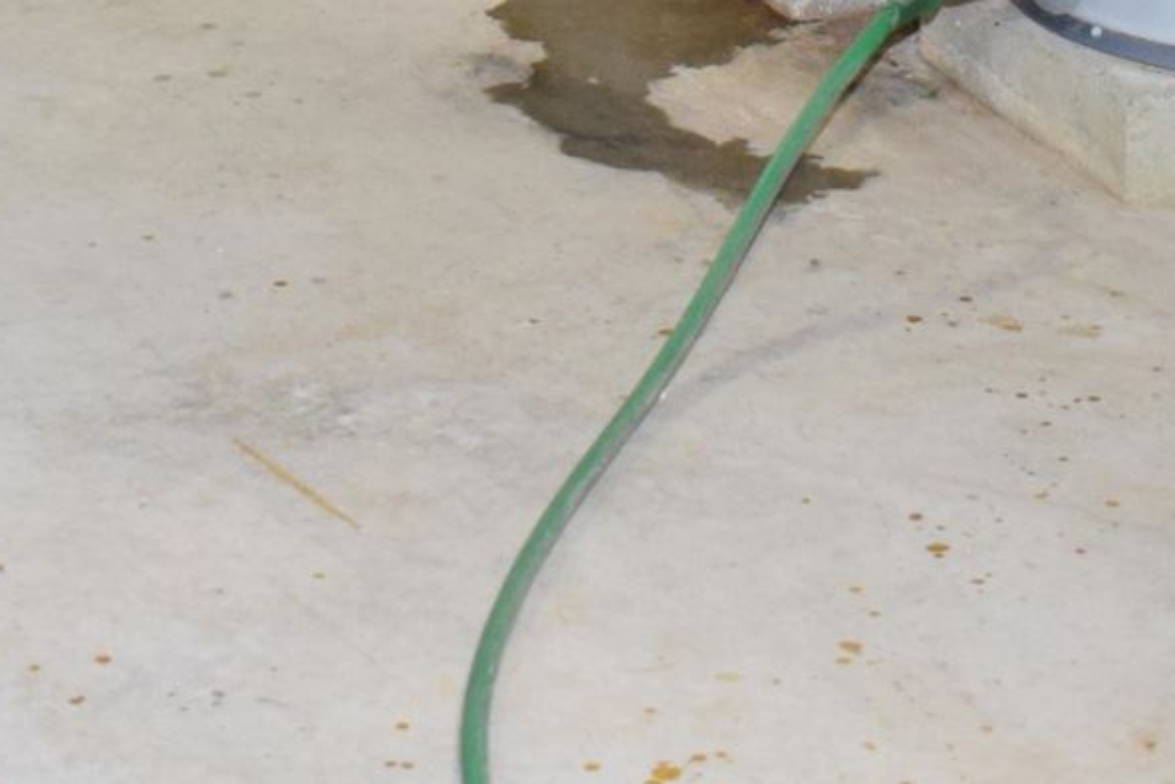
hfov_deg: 14.6
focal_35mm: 140
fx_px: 4570
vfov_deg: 9.0
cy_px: -1018
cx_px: 294
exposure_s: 1/80
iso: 800
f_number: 4.5
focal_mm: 18
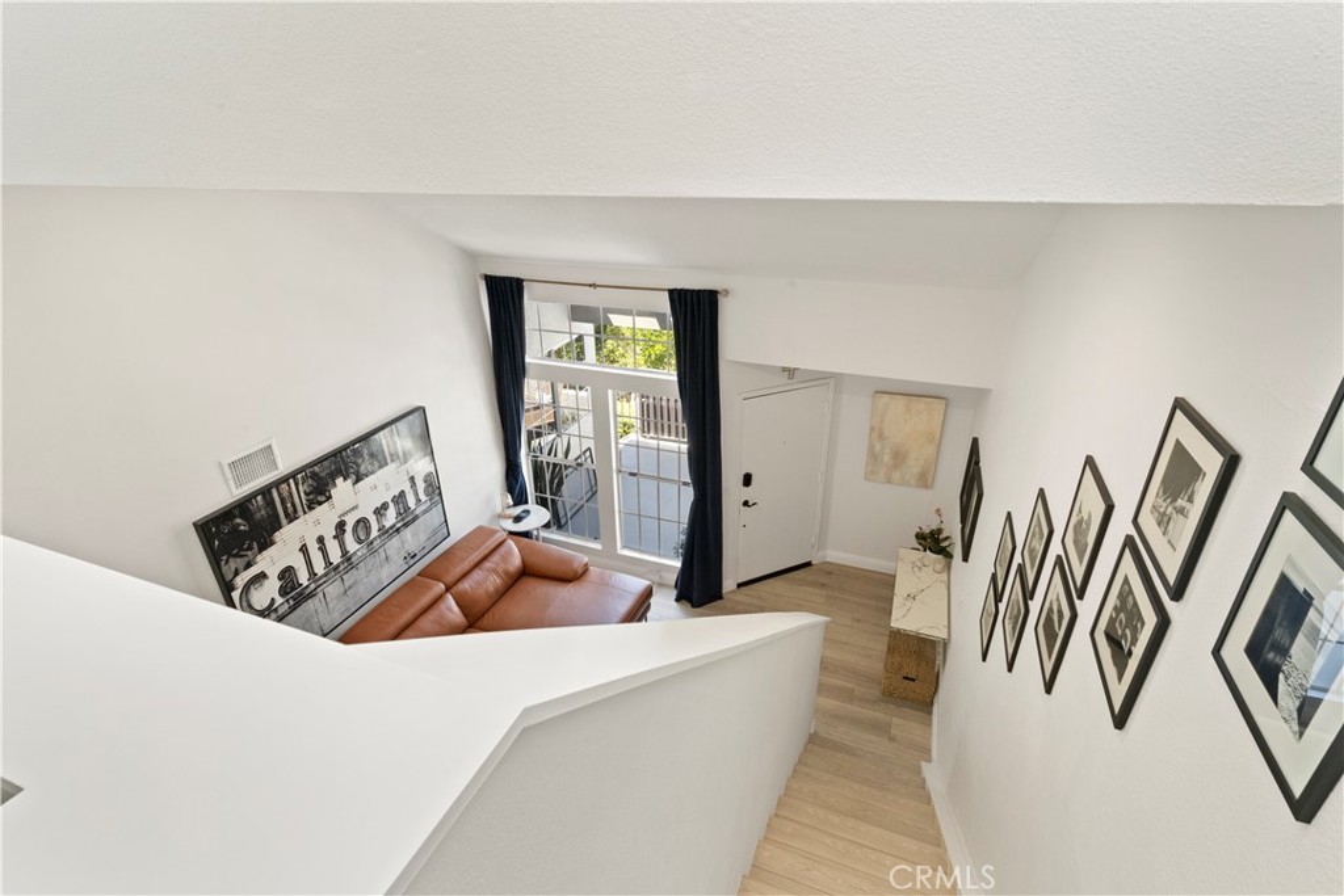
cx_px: 672
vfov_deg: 70.5
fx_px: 635
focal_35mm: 17
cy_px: 448
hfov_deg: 93.3
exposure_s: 1/30
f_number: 14
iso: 2500
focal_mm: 17
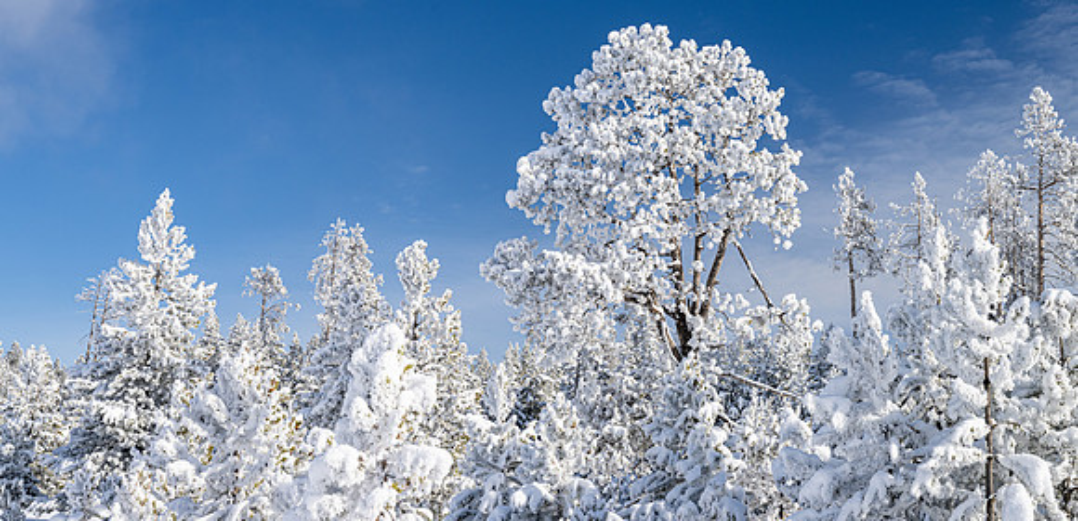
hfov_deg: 38.9
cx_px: 539
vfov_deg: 19.3
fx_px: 1528
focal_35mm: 55
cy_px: 161
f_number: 11
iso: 320
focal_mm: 51
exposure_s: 1/125
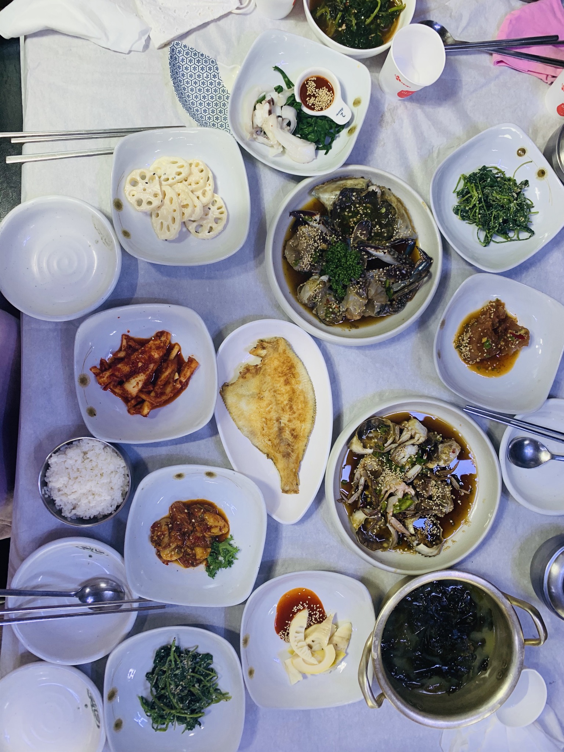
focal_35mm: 26
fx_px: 565
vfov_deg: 67.3
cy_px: 376
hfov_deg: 53.1
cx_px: 282
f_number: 1.8
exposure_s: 1/60
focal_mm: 4.25
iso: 80
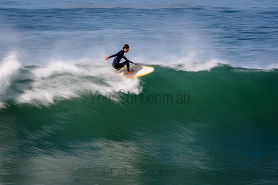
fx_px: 5098
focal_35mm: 660
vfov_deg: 2.1
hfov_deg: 3.1
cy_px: 92
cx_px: 139
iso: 100
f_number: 18
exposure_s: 1/20
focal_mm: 440
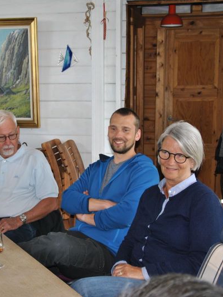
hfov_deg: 22.5
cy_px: 148
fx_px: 558
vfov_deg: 29.8
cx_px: 77
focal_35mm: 65
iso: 200
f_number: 4.2
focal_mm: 30
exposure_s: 1/60
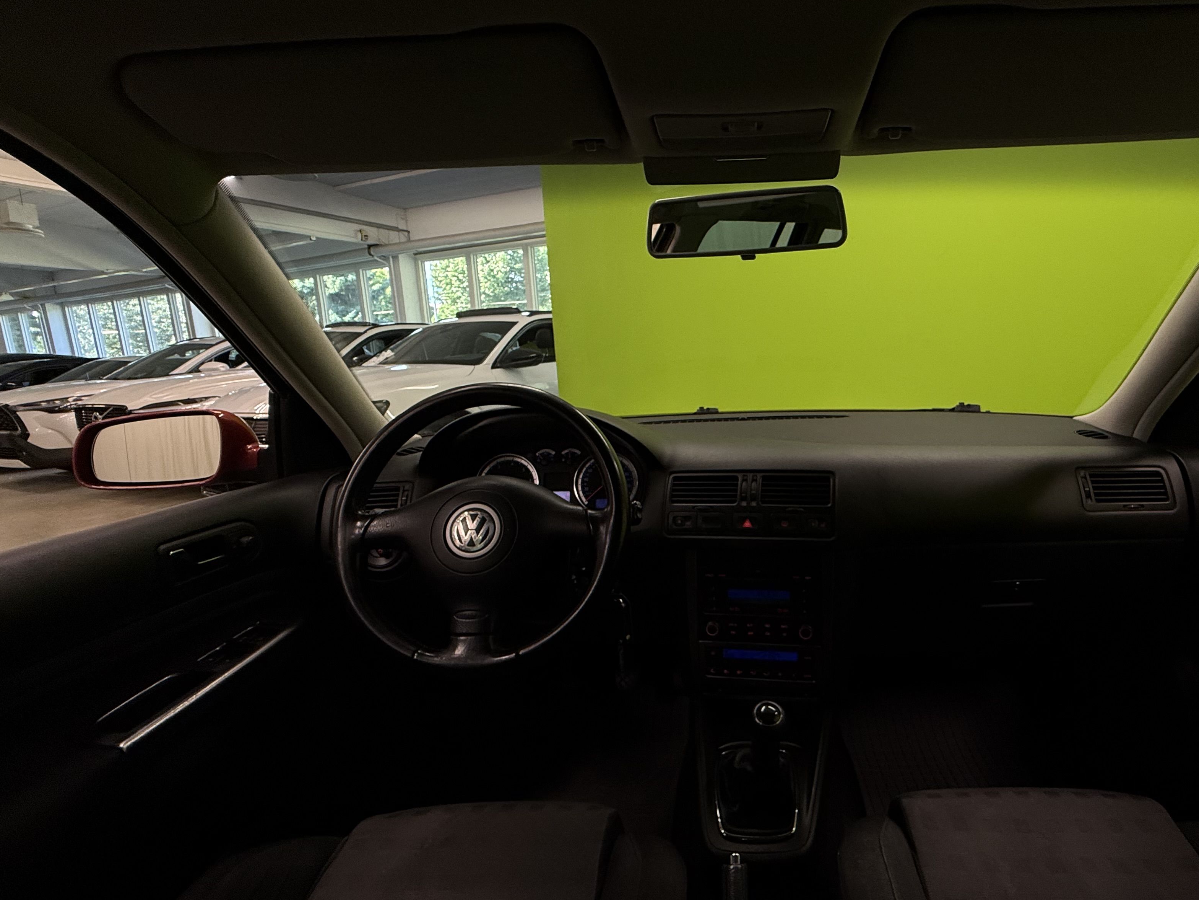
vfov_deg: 71.5
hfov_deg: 86.4
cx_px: 731
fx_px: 623
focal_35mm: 18
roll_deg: +2.0
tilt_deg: -10.9
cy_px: 476
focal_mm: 2.22
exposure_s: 1/100
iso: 100
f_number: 2.2
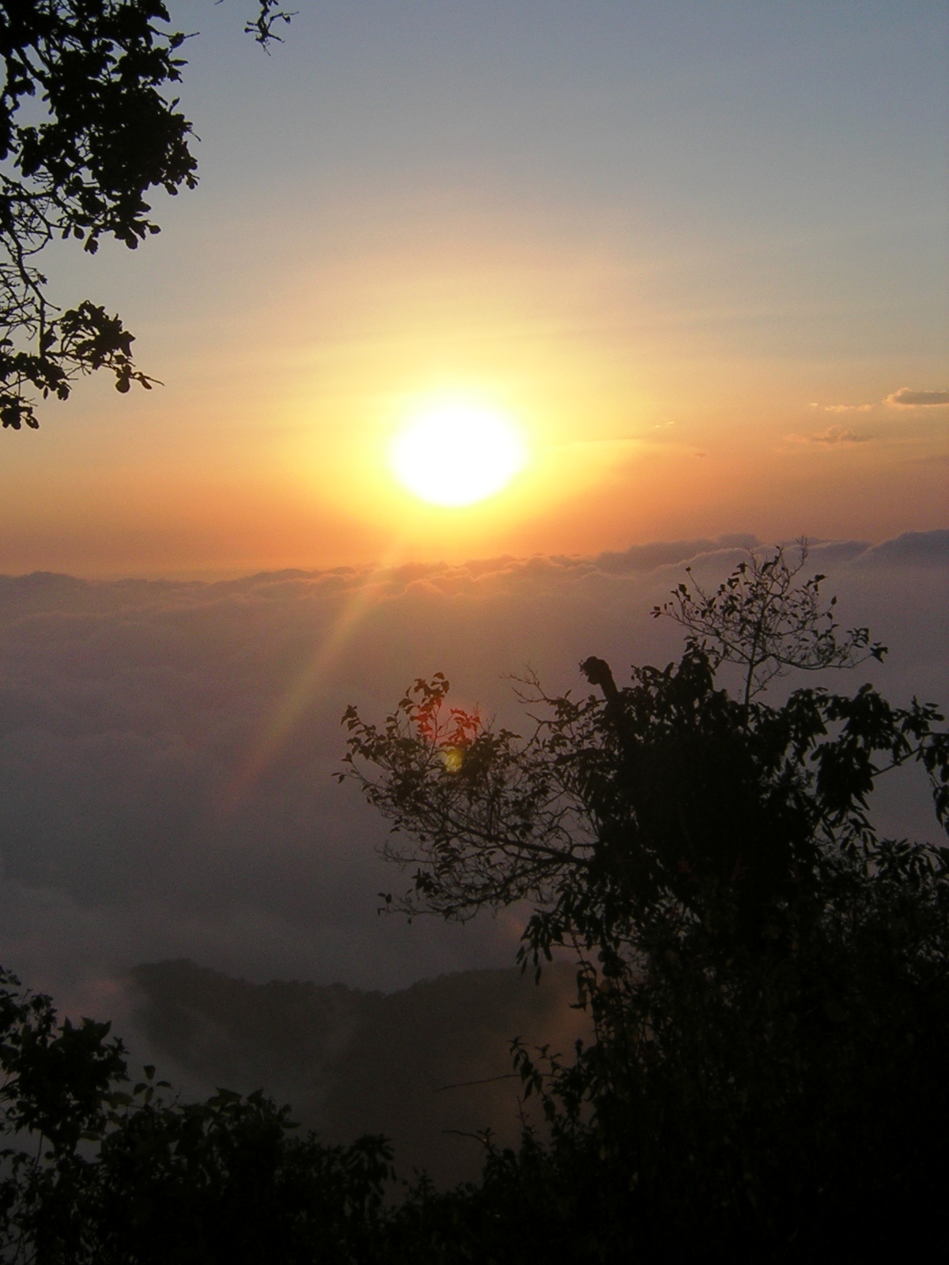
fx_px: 1974
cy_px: 632
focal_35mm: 54
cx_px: 474
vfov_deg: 35.5
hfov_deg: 27.0
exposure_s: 1/350
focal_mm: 7.1
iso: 100
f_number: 6.4
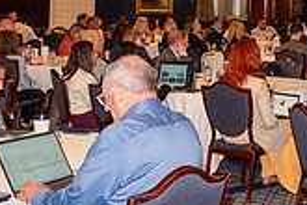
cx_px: 400
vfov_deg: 14.2
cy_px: -1
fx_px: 810
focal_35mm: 95
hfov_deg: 19.7
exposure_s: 1/80
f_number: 6.3
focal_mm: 18
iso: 6400
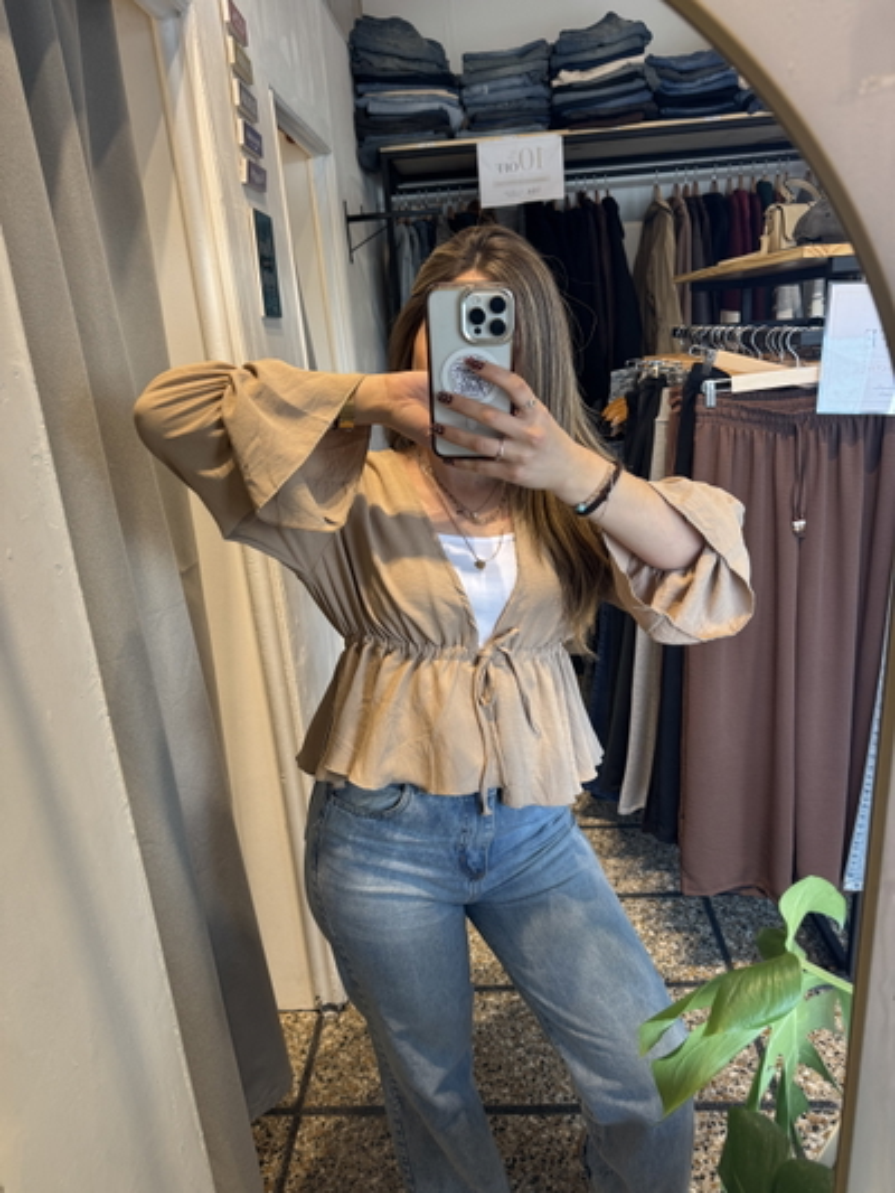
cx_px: 448
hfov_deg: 56.8
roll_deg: +5.2
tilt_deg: -17.4
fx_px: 827
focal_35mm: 24
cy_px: 596
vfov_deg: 71.6
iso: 125
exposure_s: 1/50
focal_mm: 6.76
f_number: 1.78
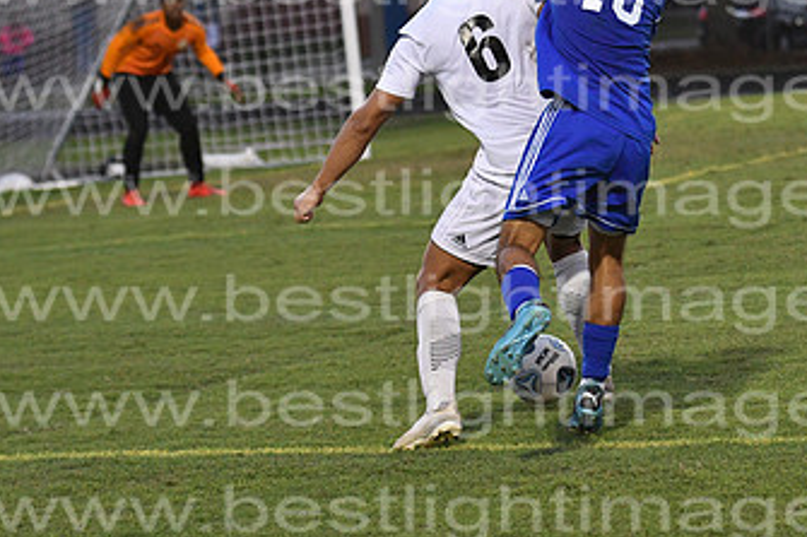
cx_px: 540
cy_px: 146
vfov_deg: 6.2
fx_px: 4948
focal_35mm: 221
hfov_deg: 9.3
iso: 3200
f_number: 3.2
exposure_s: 1/800
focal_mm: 85
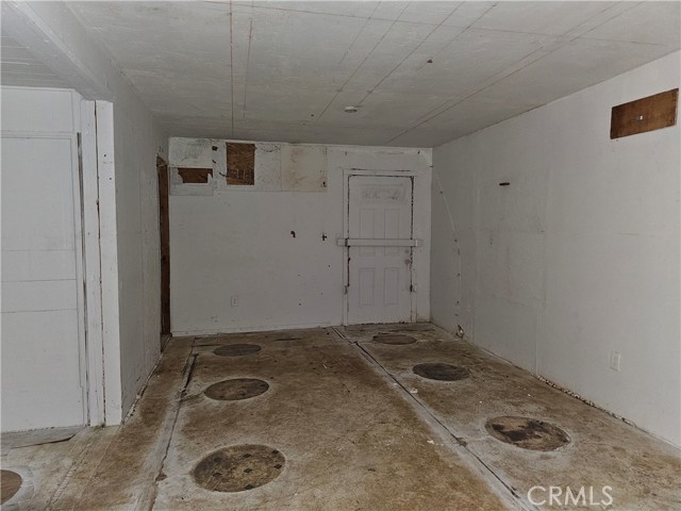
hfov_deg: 73.9
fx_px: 452
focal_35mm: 23
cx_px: 340
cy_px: 256
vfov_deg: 58.9
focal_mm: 6.3
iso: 200
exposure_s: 1/9.99
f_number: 1.7
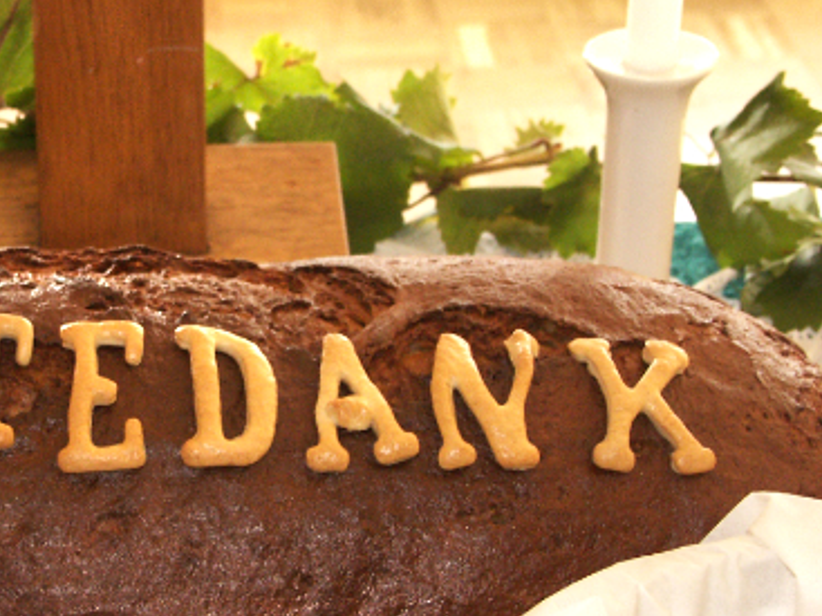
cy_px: 467
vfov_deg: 15.5
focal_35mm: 95
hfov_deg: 20.4
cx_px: 130
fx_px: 2255
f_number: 2.8
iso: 200
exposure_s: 1/50
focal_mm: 13.4
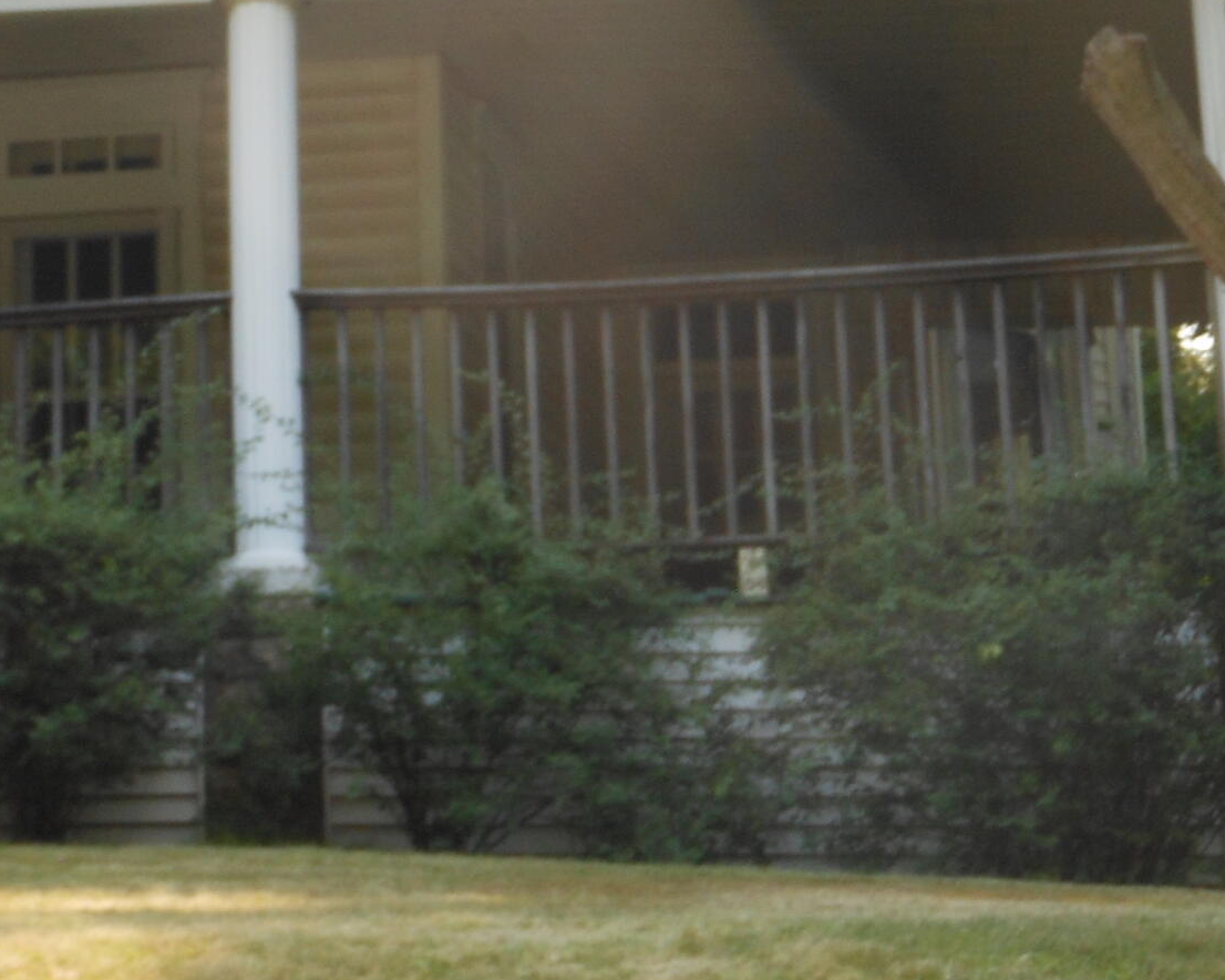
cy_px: -61
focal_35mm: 143
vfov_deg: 10.7
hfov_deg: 13.3
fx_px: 5185
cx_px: 38
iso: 80
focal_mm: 9.6
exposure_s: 1/100
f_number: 4.9
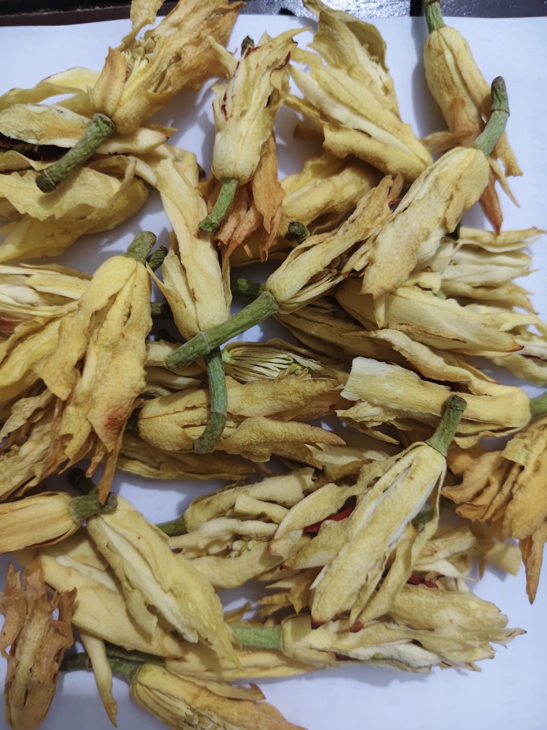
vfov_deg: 73.9
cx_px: 274
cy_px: 365
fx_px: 485
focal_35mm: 23
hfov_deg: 58.9
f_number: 1.88
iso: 1282
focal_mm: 5.56
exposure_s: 1/50
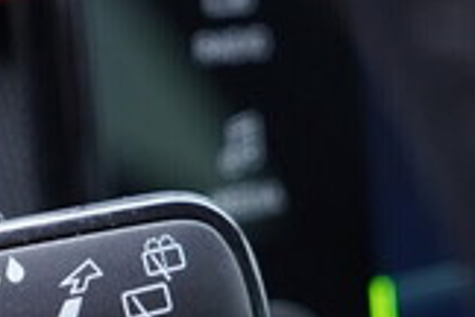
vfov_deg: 11.2
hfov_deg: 16.3
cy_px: 298
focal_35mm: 122
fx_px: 1610
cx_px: -32
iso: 400
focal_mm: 24
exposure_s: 1/40
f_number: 2.8
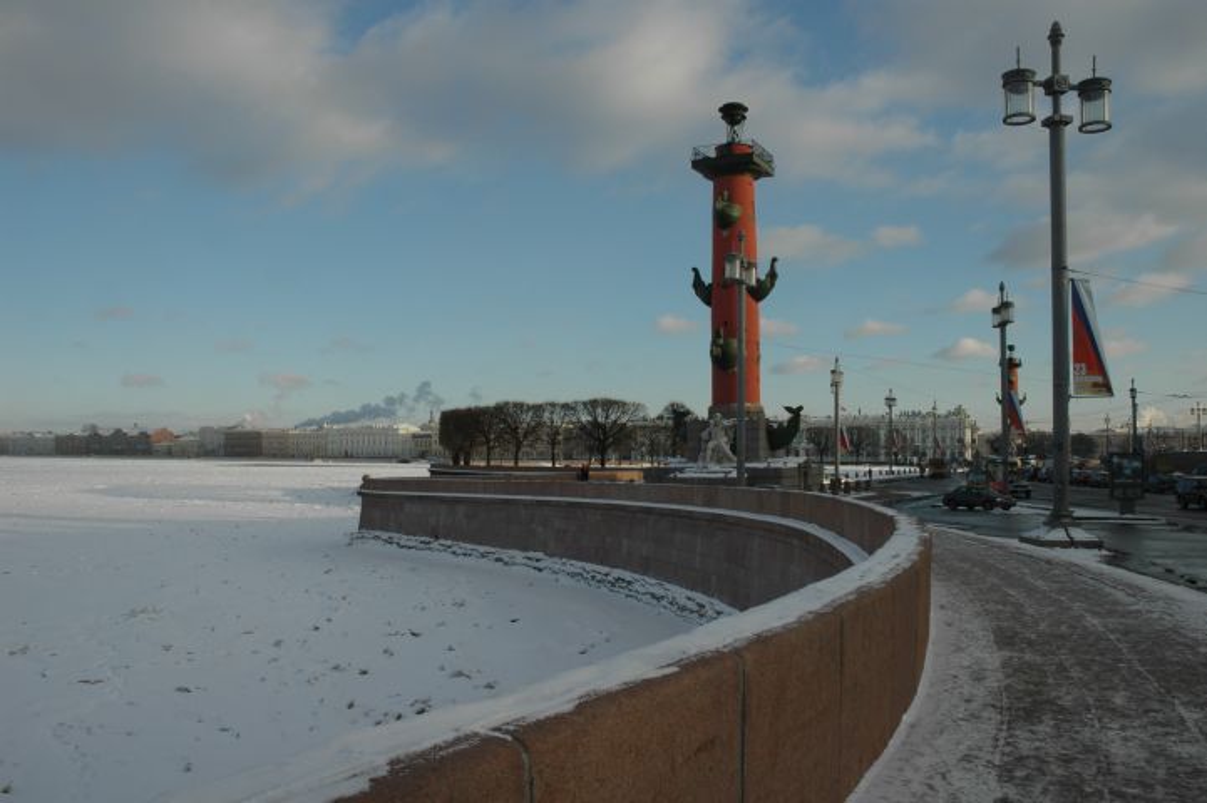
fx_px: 905
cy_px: 402
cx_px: 604
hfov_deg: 67.4
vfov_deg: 47.9
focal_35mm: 27
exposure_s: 1/125
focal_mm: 18
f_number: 16
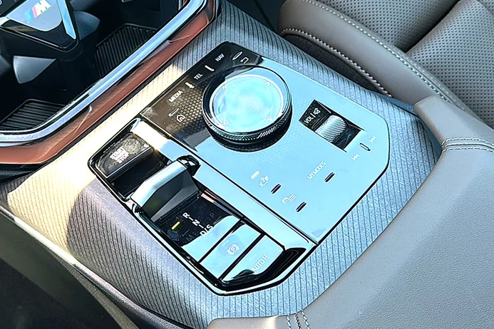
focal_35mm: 42
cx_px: 247
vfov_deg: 31.9
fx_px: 576
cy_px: 165
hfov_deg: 46.4
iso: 64
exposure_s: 1/71
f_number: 1.78
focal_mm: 6.86
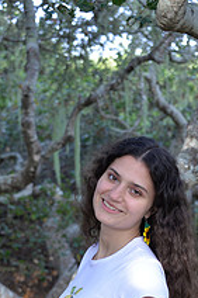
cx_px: 128
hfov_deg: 9.9
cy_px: 273
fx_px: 1140
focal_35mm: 138
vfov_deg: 14.7
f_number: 4.8
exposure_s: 1/80
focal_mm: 65
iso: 250
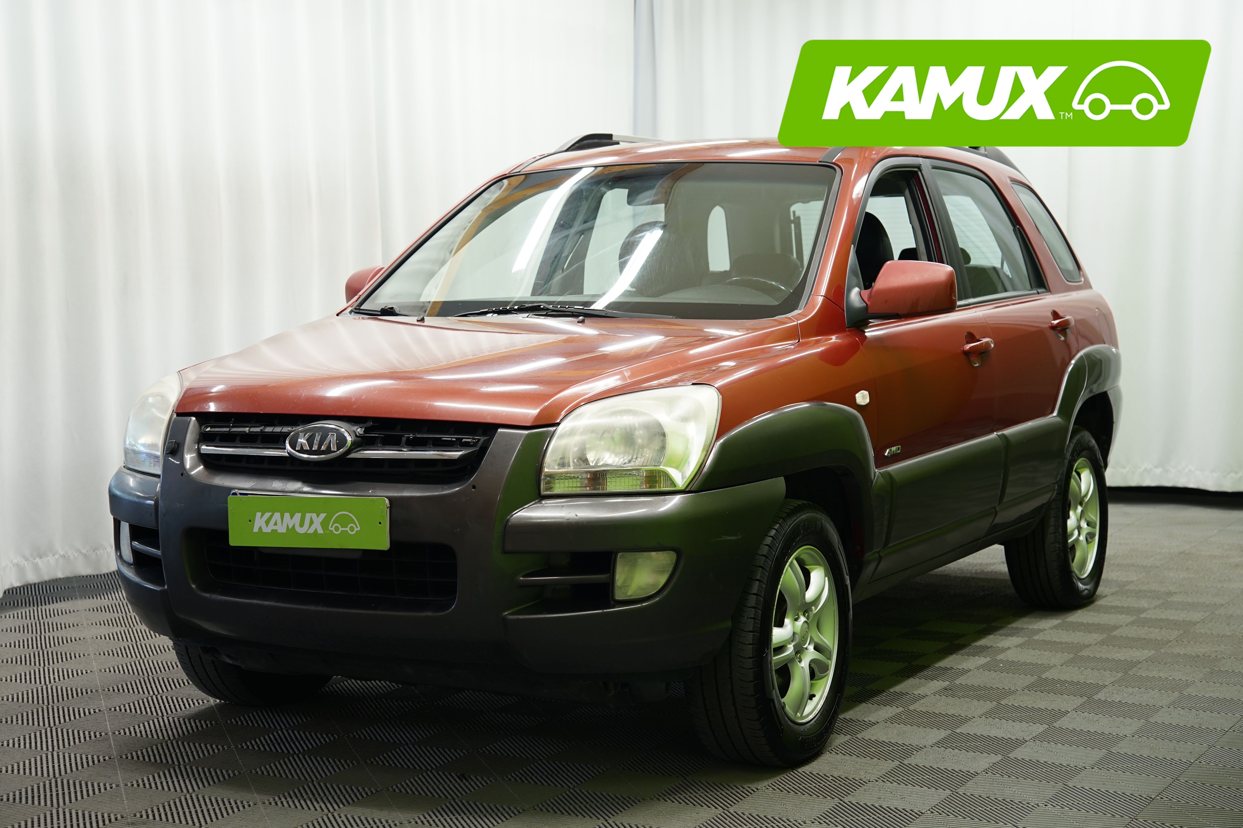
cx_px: 622
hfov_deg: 33.9
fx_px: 2037
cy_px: 414
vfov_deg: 23.0
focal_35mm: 59
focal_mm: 59
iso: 500
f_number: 5
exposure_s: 1/20
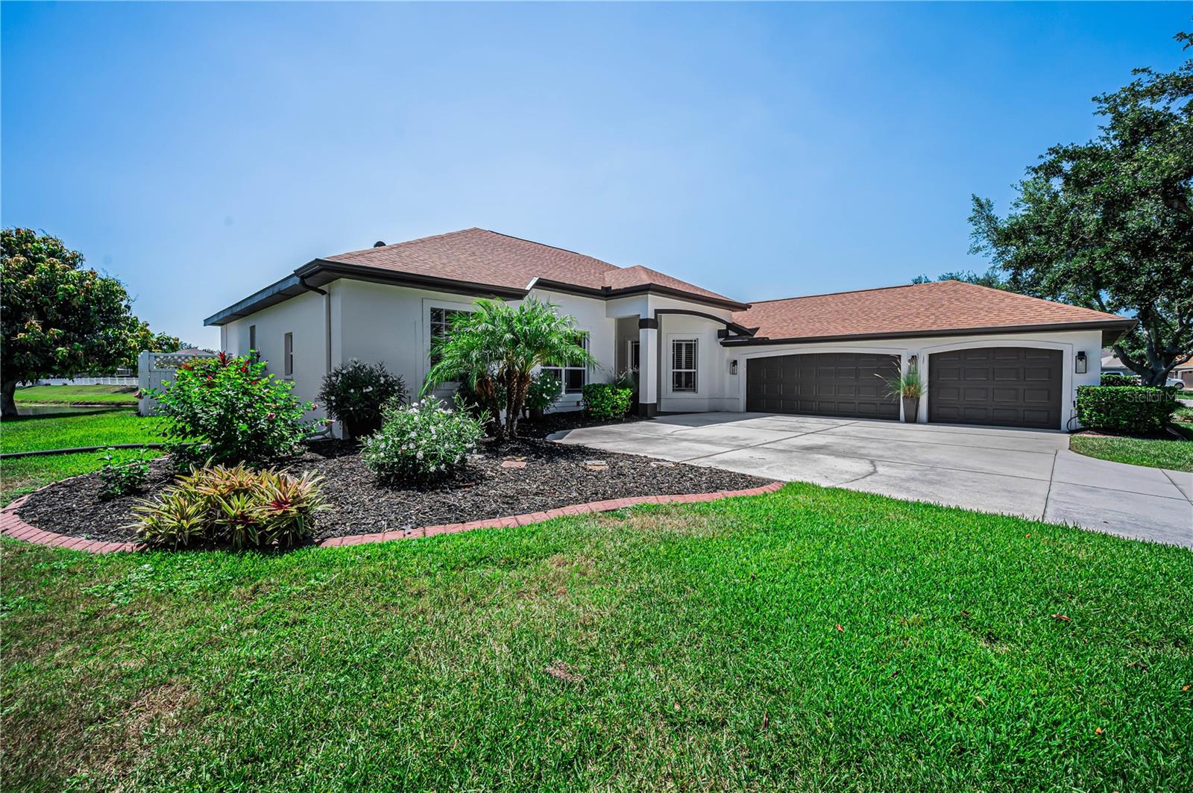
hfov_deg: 100.5
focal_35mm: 15
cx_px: 596
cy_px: 396
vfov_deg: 77.2
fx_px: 497
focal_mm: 15
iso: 320
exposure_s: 1/640
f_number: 9
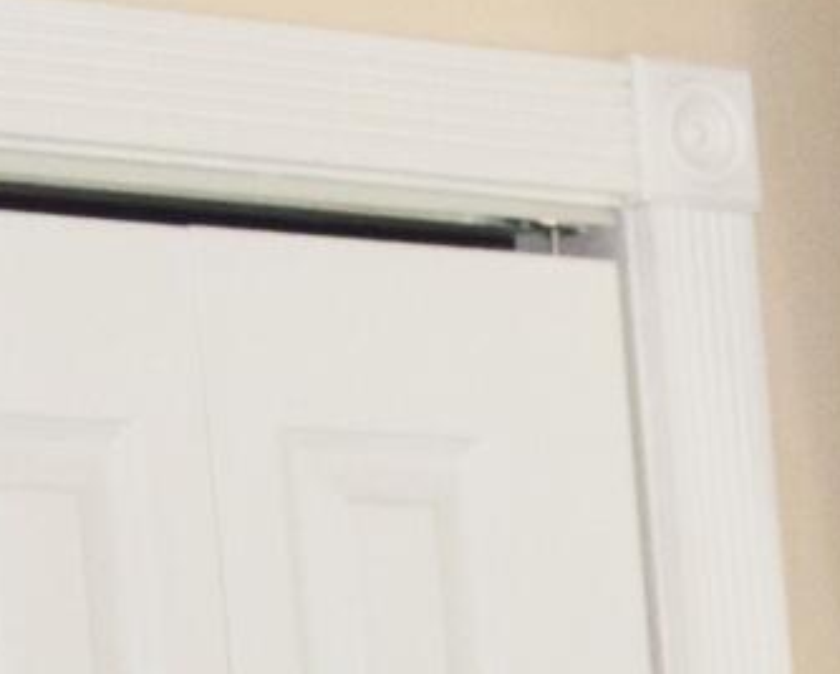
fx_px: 5673
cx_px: 2114
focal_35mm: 228
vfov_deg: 6.1
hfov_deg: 7.8
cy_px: 2292
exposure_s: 1/125
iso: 800
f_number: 5.6
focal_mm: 18
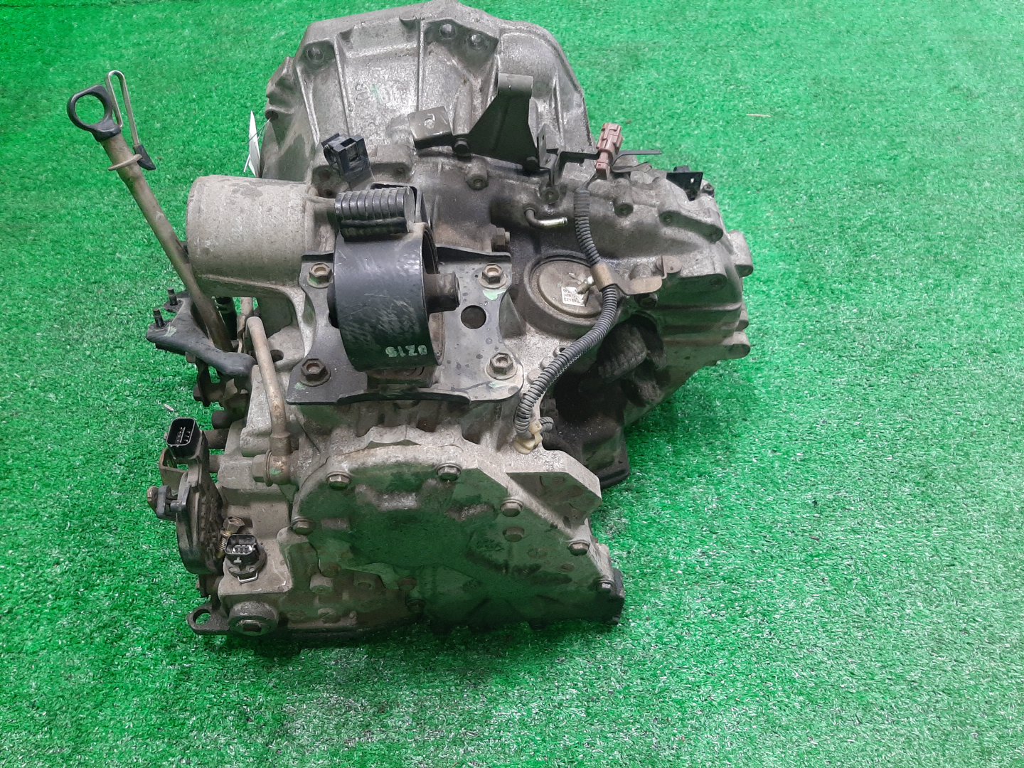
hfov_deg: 67.3
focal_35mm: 26
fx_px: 769
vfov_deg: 53.1
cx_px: 512
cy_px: 384
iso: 215
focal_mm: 3.93
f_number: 1.7
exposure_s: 1/50
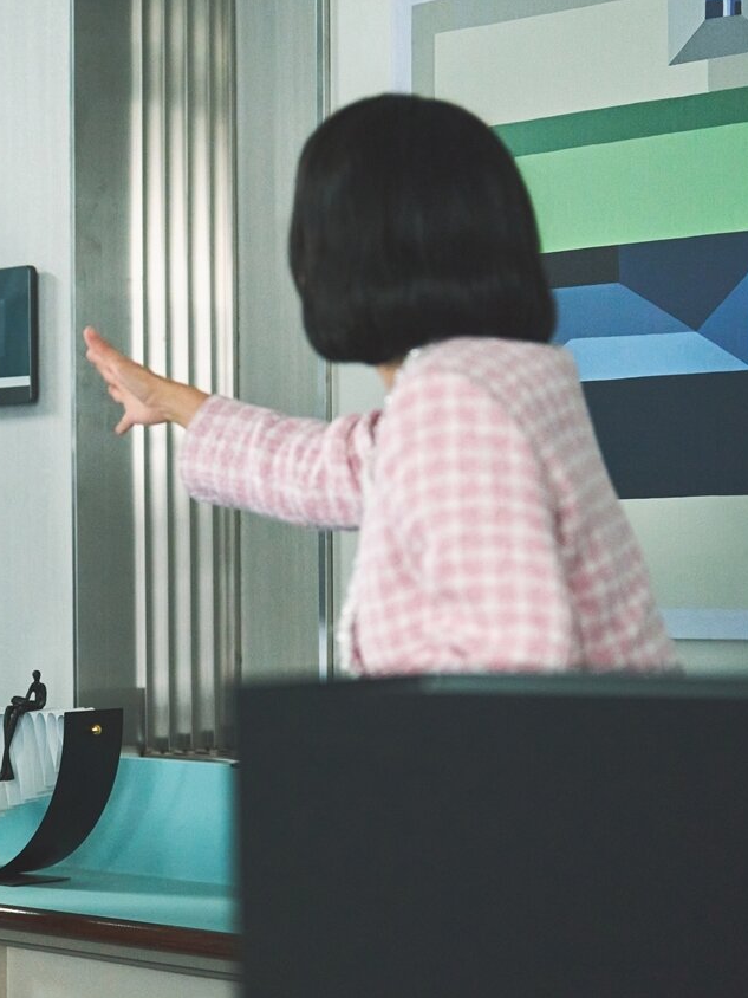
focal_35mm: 102
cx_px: 82
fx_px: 2939
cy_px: 501
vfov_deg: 19.3
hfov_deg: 14.4
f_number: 2.8
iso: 5000
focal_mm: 70
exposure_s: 1/320
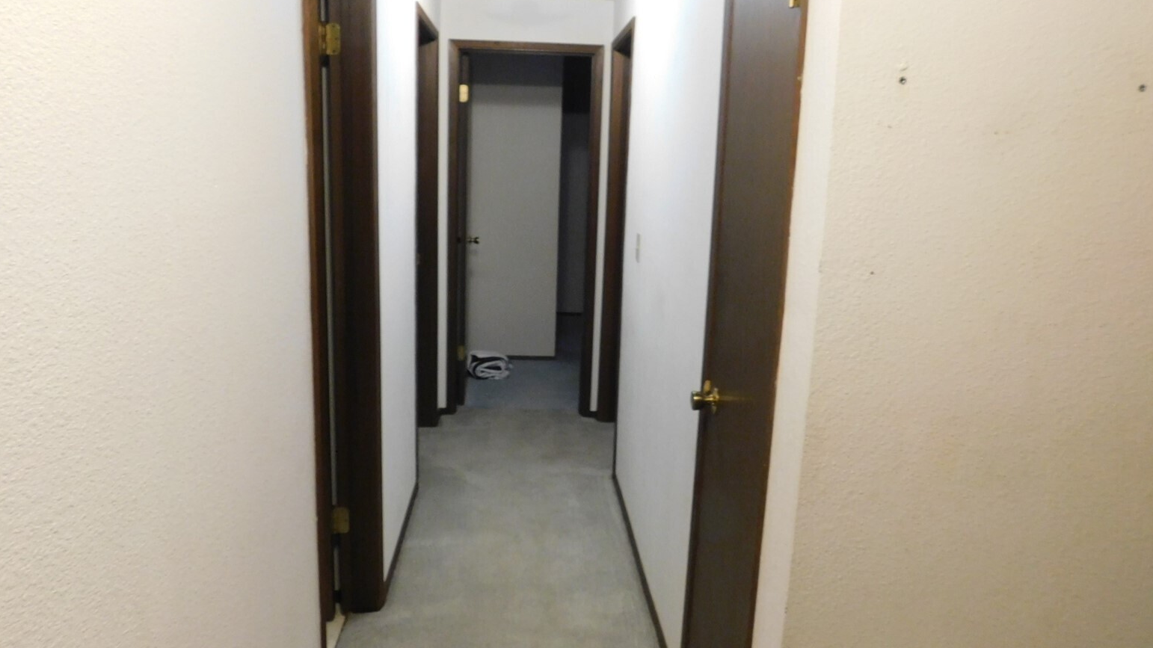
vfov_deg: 44.3
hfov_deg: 71.9
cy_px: 295
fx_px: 795
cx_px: 559
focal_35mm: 26
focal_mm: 4
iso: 400
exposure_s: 1/30
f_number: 3
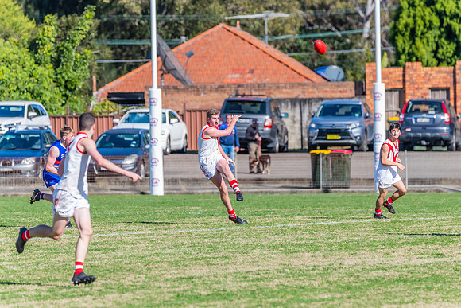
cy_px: 151
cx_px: 246
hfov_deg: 4.6
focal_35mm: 448
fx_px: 5732
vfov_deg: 3.1
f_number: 9
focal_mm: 420
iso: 800
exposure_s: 1/1600
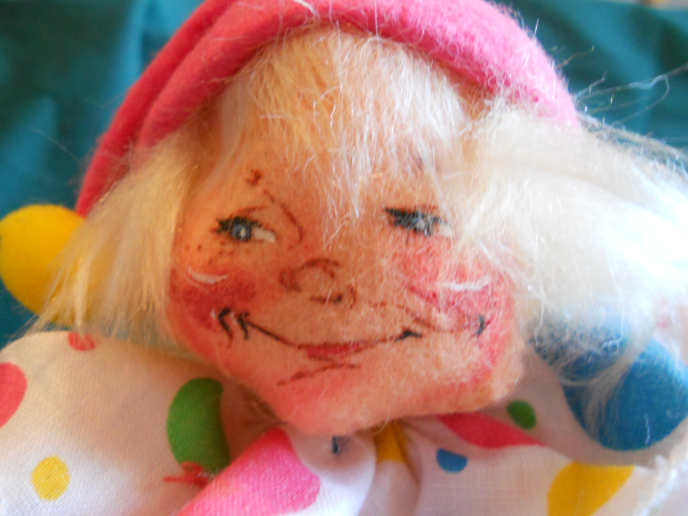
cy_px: 194
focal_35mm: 42
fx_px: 835
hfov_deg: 44.4
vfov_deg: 34.2
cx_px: 257
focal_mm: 5.8
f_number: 3.5
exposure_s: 1/30
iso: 320
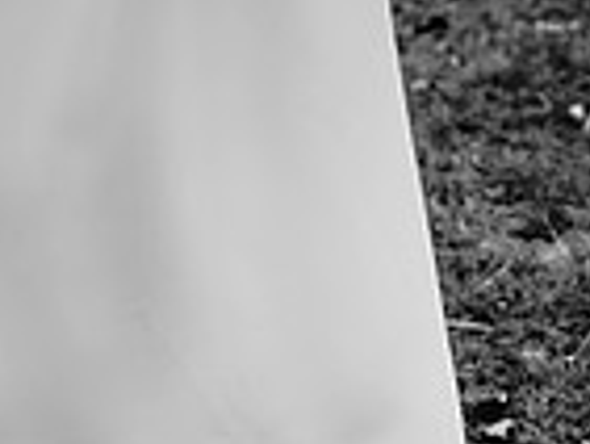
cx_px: -331
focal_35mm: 138
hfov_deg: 13.4
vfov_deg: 10.5
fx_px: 2354
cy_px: 605
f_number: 4
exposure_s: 1/500
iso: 360
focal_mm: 35
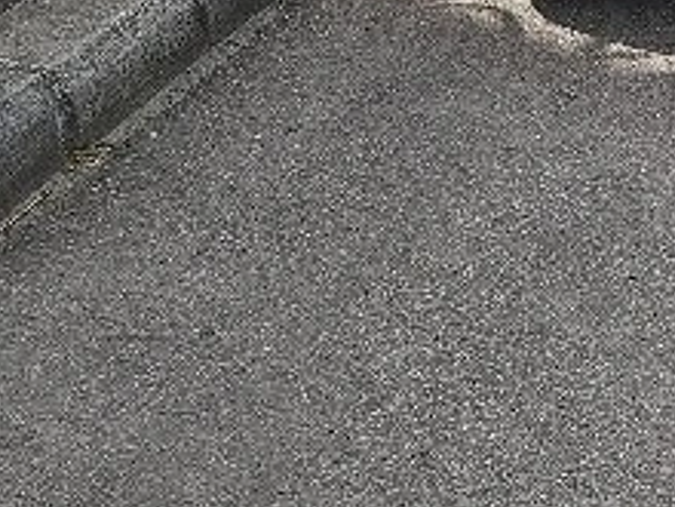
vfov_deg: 12.3
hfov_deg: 16.3
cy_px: -436
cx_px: 1037
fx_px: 2125
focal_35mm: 109
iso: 102
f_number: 1.8
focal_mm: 5.56
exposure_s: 1/2500
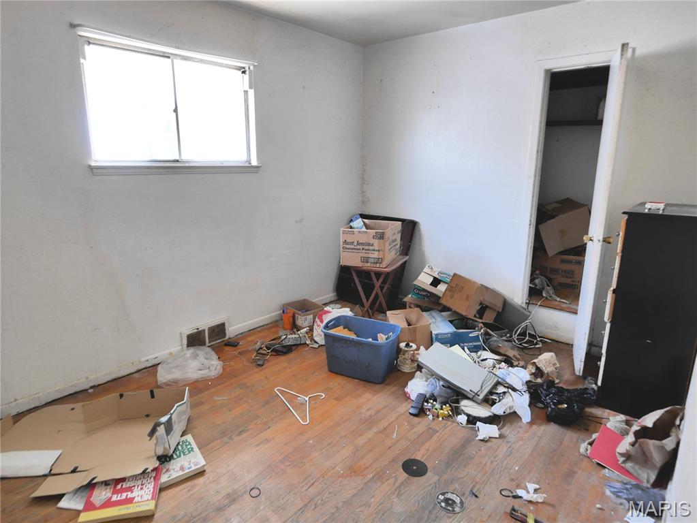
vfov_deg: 66.0
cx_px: 348
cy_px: 262
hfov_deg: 81.7
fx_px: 403
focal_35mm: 20
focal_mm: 10
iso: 800
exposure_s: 1/6
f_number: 4.3
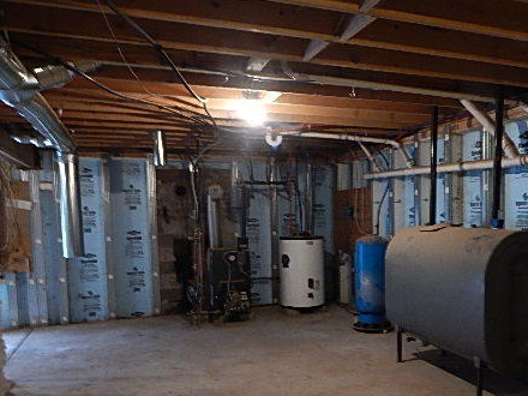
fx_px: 488
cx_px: 329
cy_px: 253
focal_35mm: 32
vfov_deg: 43.7
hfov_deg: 56.2
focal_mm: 4
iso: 400
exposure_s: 1/15
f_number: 3
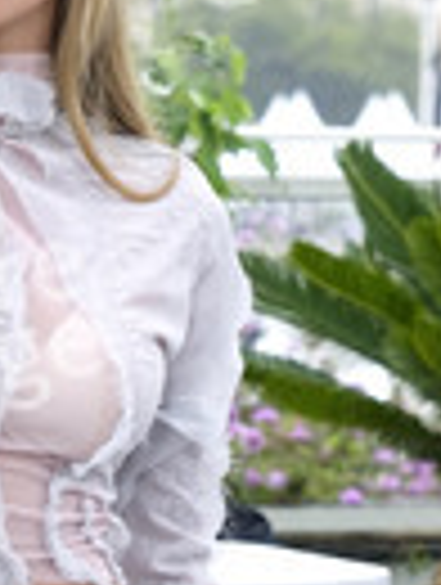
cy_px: 576
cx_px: 0
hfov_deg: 4.2
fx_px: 5994
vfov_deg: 5.6
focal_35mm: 354
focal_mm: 80
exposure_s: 1/200
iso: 400
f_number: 5.6
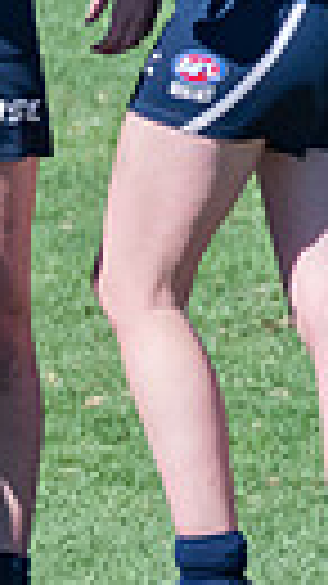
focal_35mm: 4283
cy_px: 111
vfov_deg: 0.5
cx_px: -18
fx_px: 66309
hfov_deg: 0.3
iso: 800
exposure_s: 1/1250
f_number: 10
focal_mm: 460
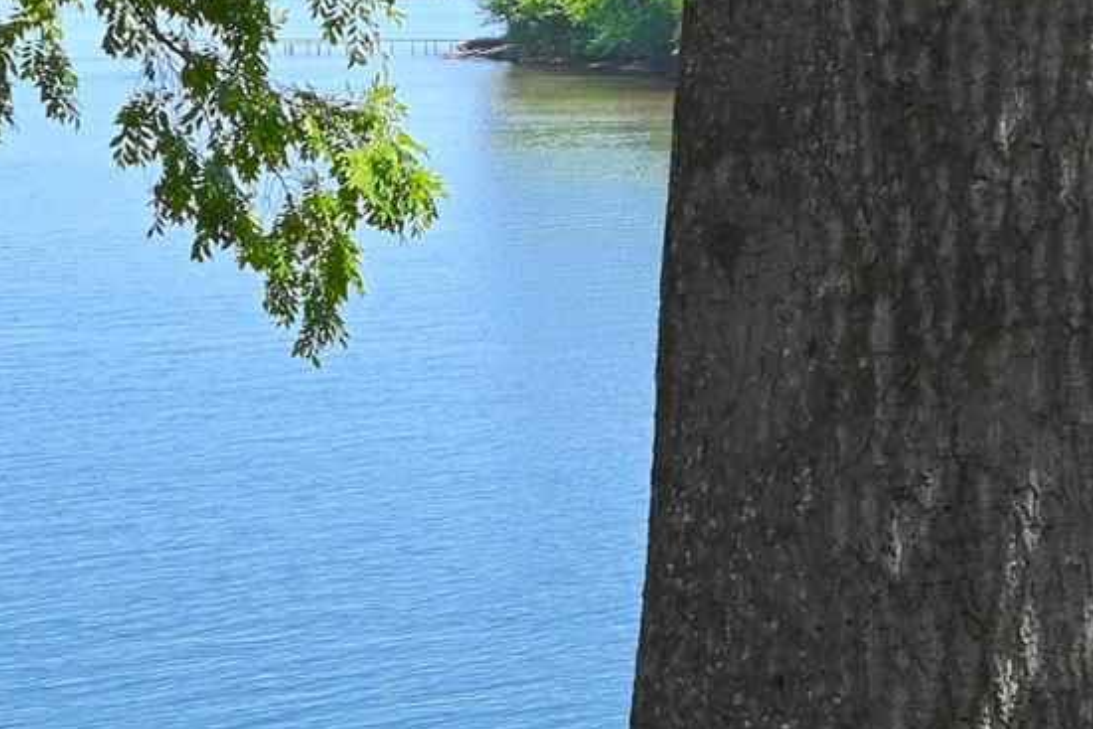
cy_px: 485
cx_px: 809
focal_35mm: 134
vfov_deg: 10.2
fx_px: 4069
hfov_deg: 15.2
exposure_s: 1/320
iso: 100
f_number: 6.3
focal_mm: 16
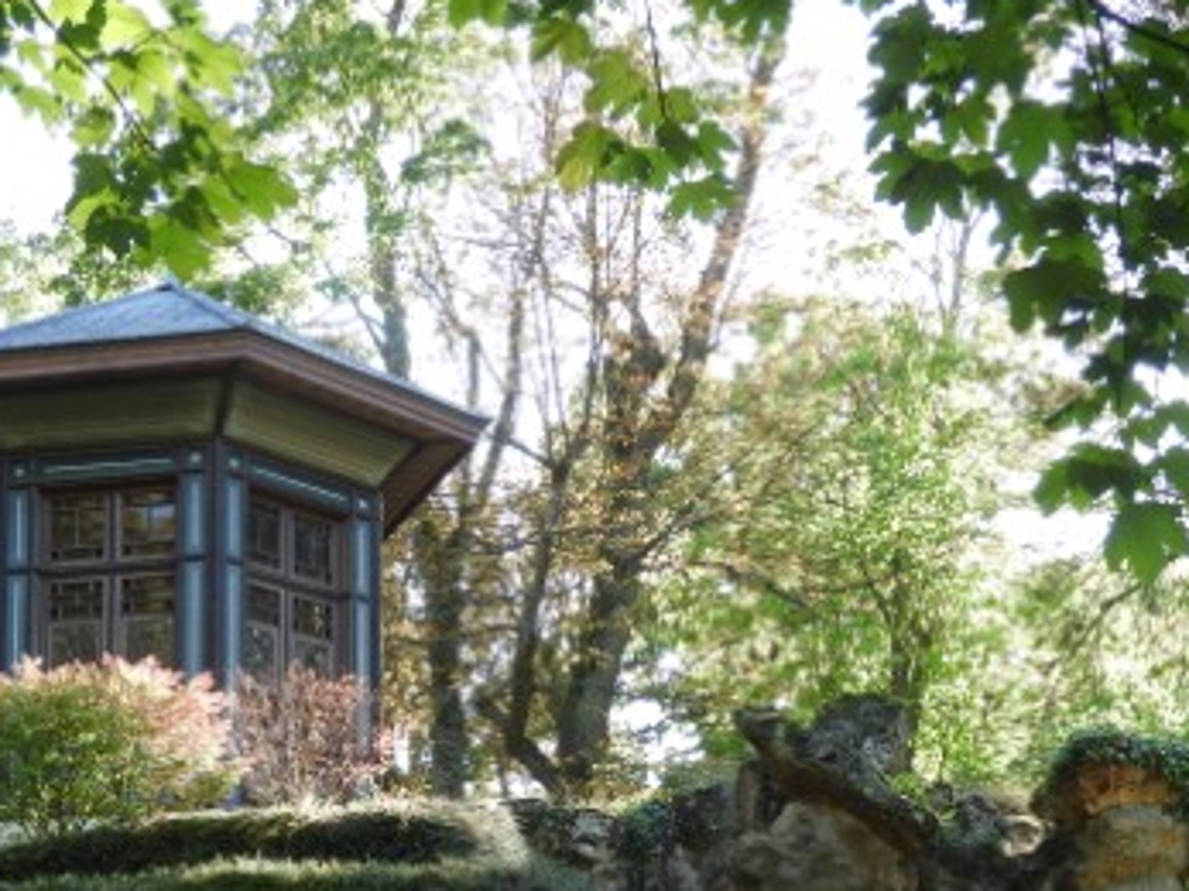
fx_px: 2850
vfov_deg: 17.5
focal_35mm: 83
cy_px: 819
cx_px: 394
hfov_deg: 23.5
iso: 100
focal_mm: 8.1
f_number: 4
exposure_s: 1/60
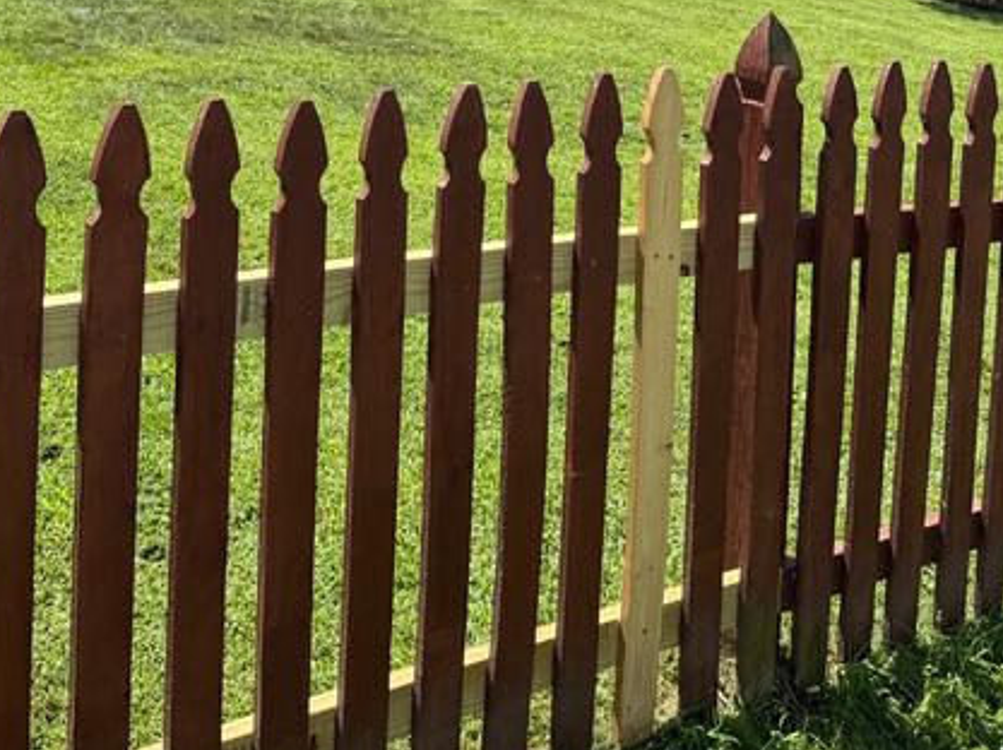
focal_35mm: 59
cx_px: 315
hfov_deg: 32.4
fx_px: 1708
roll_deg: +0.2
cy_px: -108
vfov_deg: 23.1
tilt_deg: -6.2
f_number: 1.78
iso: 80
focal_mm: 6.76
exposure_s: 1/4167
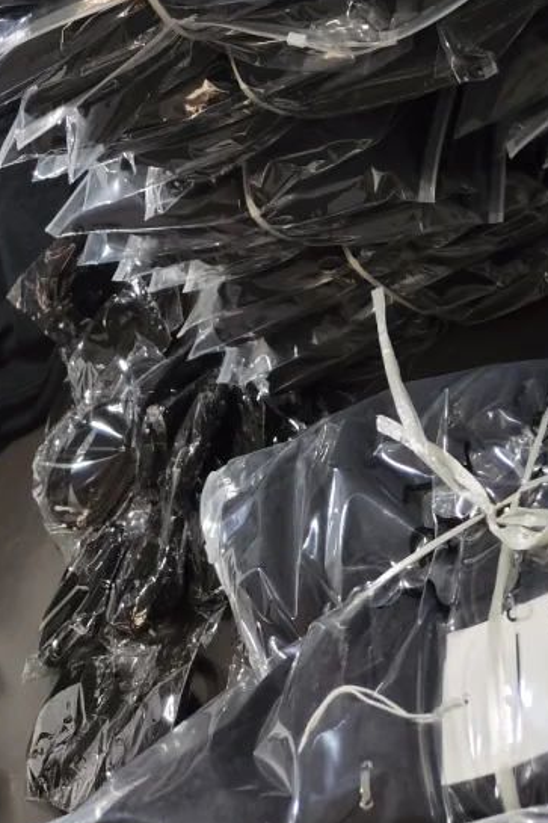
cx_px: 56
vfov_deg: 26.0
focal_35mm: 66
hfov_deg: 20.2
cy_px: -248
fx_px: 1508
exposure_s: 1/50
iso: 80
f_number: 1.6
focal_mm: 5.34
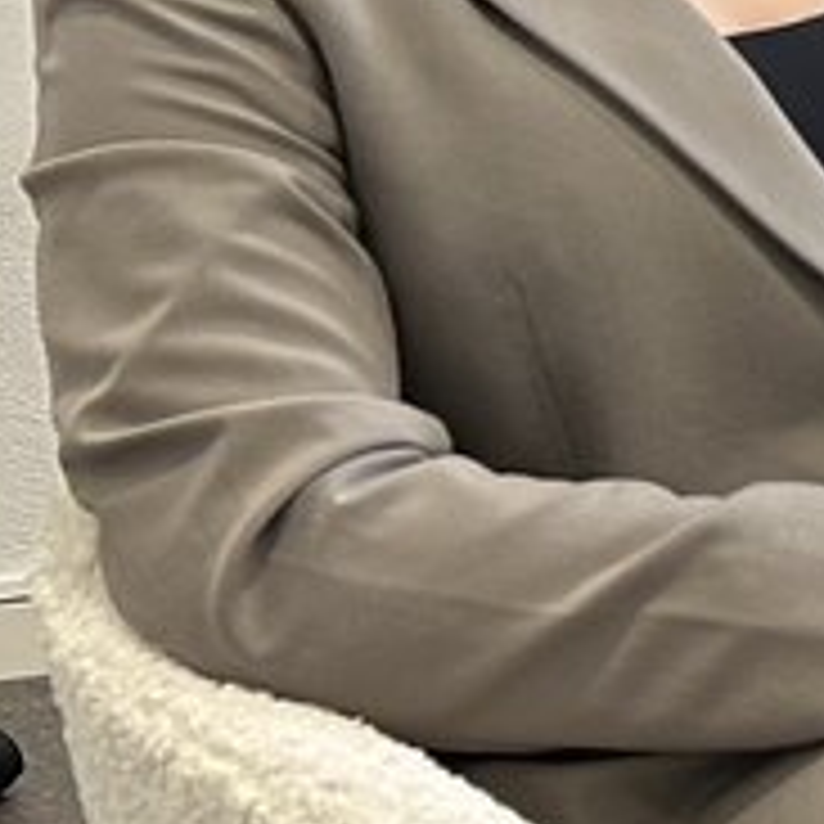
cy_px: 108
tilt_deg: -9.4
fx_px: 4363
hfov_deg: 9.0
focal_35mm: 162
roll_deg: -0.1
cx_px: 2346
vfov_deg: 10.7
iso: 160
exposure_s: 1/100
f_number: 1.78
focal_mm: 6.86
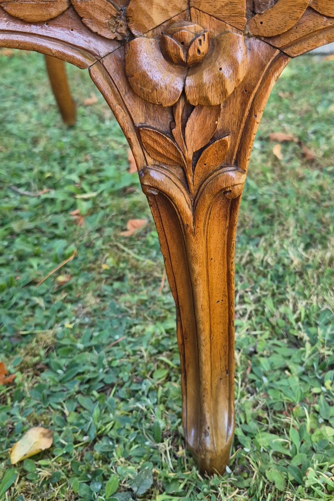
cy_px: 198
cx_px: 198
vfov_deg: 63.0
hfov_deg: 44.8
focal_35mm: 29
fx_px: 404
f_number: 1.8
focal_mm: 5.4
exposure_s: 1/182
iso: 80
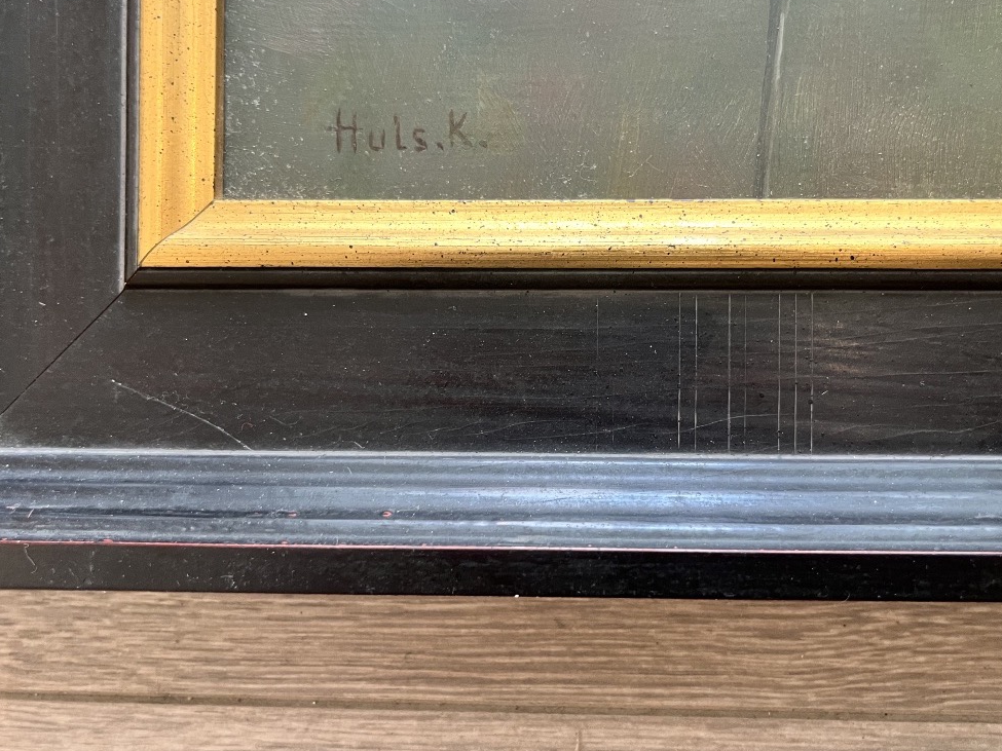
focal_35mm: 32
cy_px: 398
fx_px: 926
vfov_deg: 44.1
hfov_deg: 56.8
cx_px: 499
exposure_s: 1/50
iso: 200
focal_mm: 5.1
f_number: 1.6
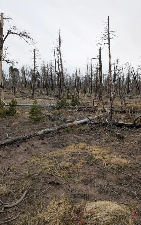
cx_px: 54
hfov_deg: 45.7
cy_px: 116
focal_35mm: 27
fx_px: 166
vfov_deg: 68.4
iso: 29
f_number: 1.7
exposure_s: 1/794
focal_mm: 4.53
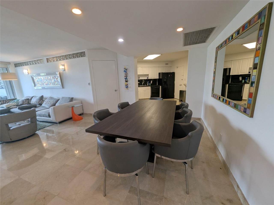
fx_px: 103
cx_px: 137
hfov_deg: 106.2
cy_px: 102
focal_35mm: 13
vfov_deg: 89.9
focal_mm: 1.95
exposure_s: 1/60
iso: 54
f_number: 2.2
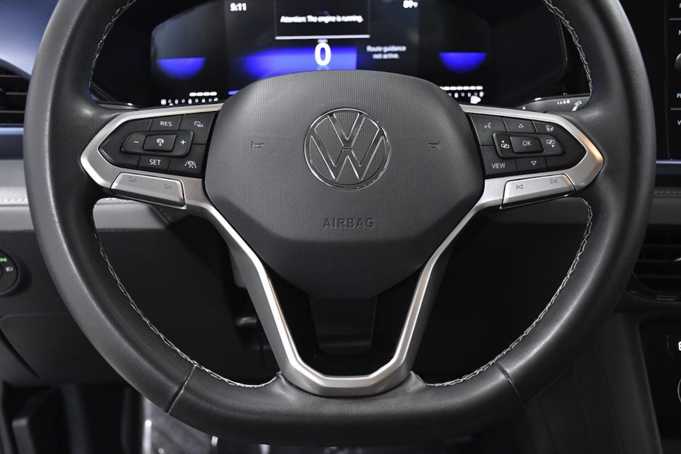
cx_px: 340
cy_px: 227
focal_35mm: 40
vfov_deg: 33.4
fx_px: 757
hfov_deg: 48.5
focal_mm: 27
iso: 2500
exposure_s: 1/160
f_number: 4.5
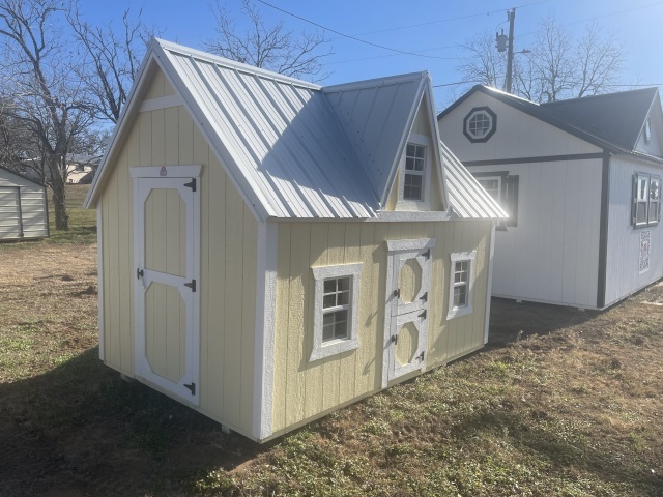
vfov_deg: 54.9
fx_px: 479
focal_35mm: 25
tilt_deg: -4.0
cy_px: 248
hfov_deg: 69.4
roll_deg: +0.0
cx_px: 332
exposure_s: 1/3663
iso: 32
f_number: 1.6
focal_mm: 5.1
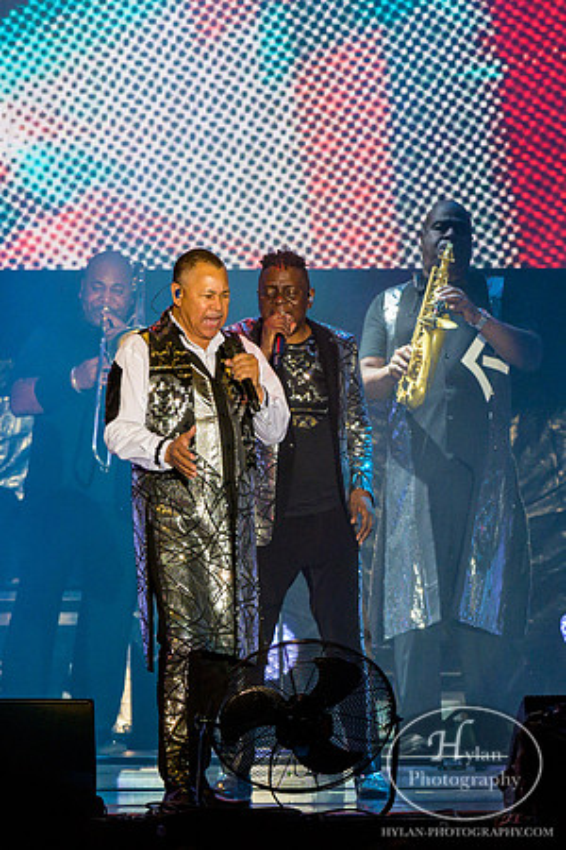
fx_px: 14802
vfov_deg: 3.3
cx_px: 115
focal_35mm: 628
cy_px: 385
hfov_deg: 2.2
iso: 3600
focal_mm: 280
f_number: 6.3
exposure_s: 1/400
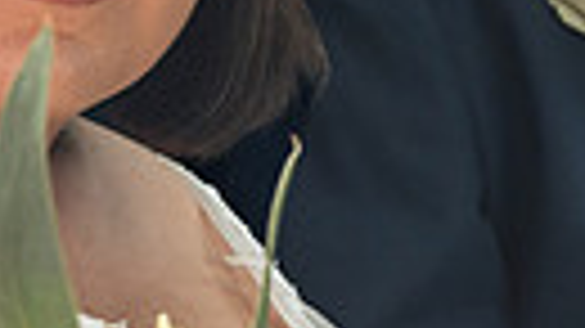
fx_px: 2527
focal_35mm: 163
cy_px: -272
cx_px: 392
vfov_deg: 7.2
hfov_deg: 13.2
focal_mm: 35
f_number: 7.1
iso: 1250
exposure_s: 1/250
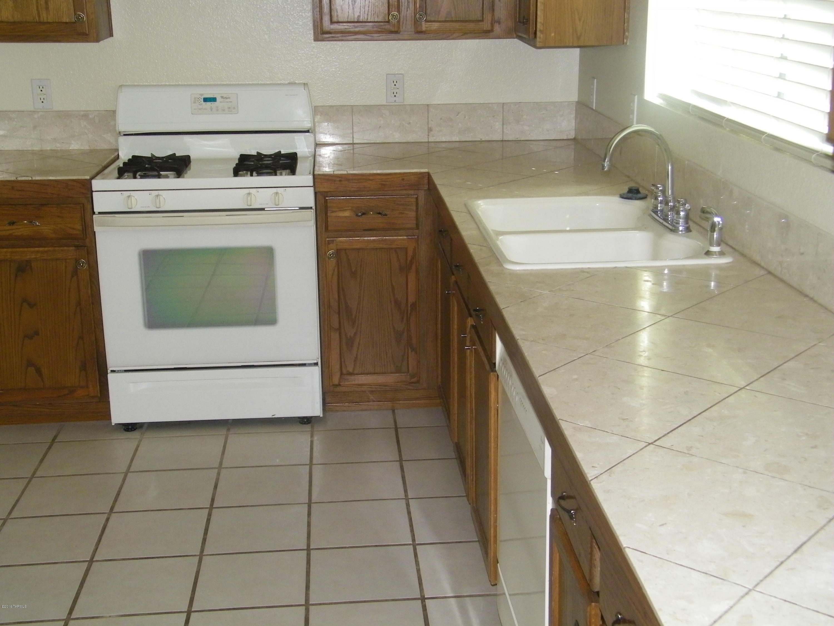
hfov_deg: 40.4
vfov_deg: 30.9
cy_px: 313
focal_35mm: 47
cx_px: 417
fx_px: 1132
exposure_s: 1/125
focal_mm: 8.3
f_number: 3.9
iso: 200
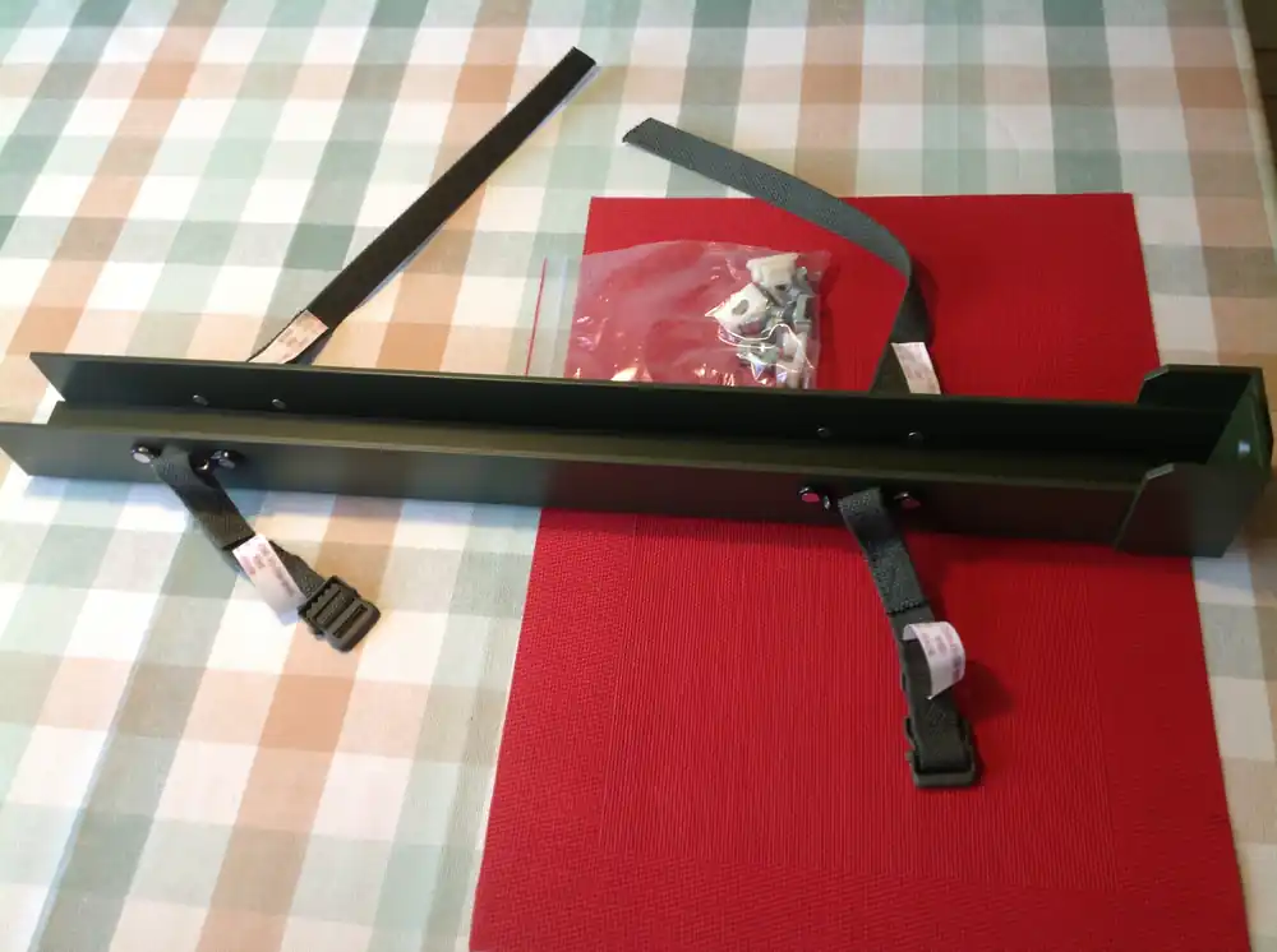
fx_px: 1289
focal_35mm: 35
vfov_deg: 40.6
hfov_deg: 52.7
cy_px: 476
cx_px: 638
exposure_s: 1/15
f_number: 2.4
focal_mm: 4.28
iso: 64
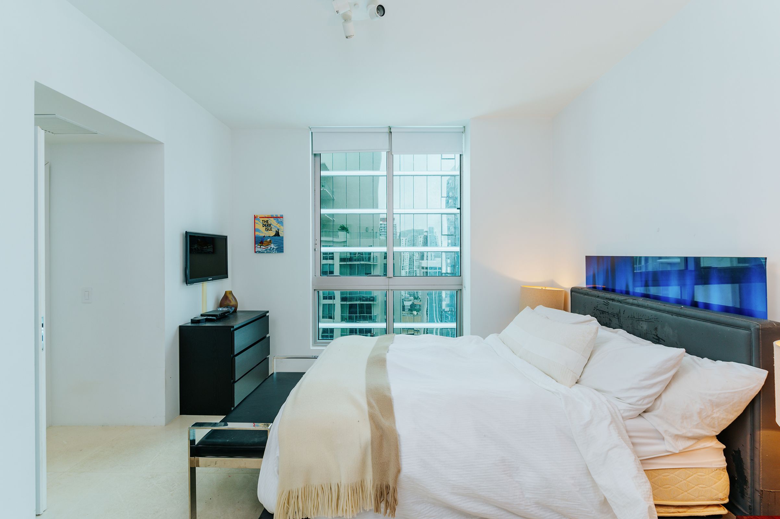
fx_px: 346
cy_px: 260
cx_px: 390
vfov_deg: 73.7
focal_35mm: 16
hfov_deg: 96.8
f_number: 7.1
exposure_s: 1/100
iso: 320
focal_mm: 16
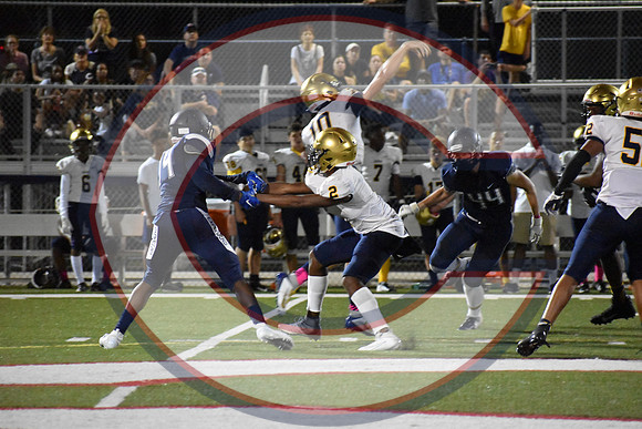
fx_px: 5083
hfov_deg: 7.2
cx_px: 321
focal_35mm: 285
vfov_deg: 4.8
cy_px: 214
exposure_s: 1/320
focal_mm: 190
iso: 12800
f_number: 5.3
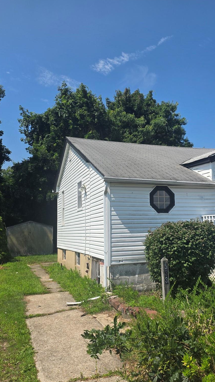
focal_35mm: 34
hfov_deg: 34.3
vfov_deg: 58.0
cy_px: 191
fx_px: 345
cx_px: 148
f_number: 1.7
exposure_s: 1/6809
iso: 80
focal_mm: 6.25
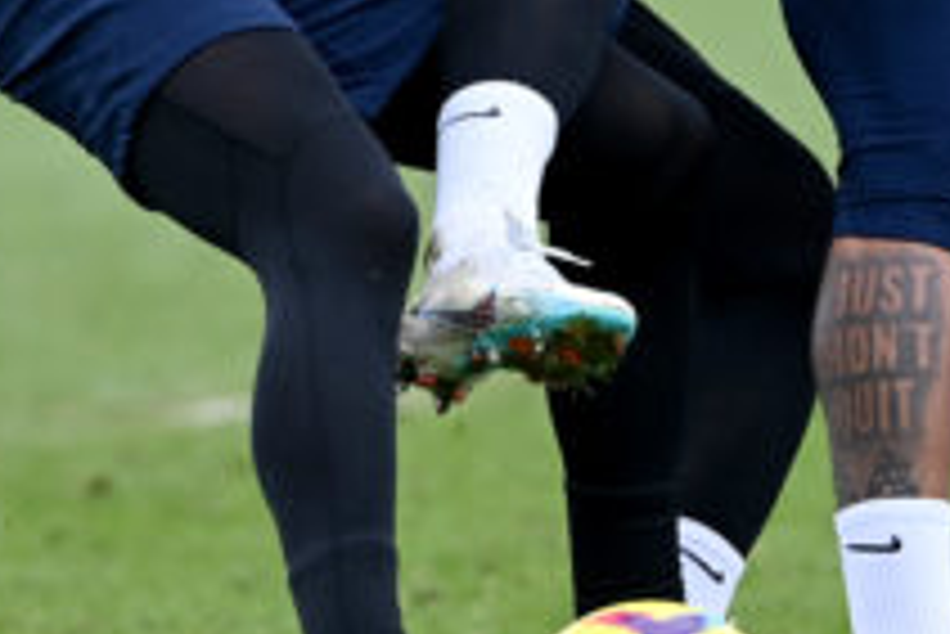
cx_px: 684
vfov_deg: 1.0
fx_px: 37549
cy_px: -139
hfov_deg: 1.4
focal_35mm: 1422
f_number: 4
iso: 800
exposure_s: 1/1600
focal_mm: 400
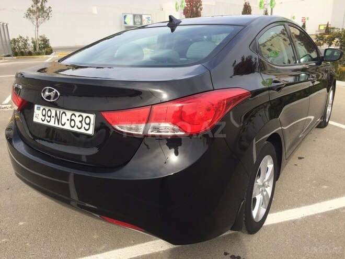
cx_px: 172
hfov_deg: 61.7
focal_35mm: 29
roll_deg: +1.2
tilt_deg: -18.3
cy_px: 130
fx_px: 289
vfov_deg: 48.2
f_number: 2.2
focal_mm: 4.15
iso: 32
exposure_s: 1/954
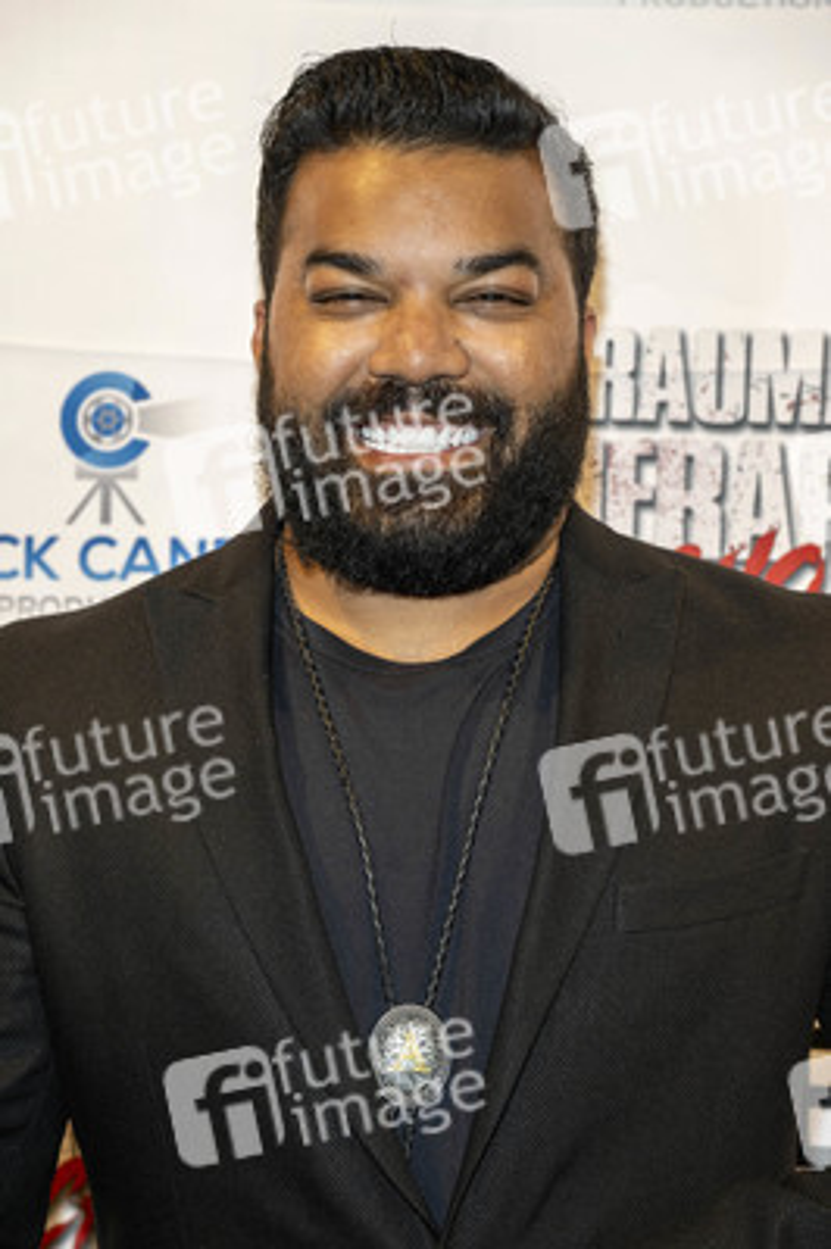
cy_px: 624
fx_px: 3156
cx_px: 416
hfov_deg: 15.0
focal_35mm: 91
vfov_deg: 22.4
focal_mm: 91
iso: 800
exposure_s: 1/200
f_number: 5.6
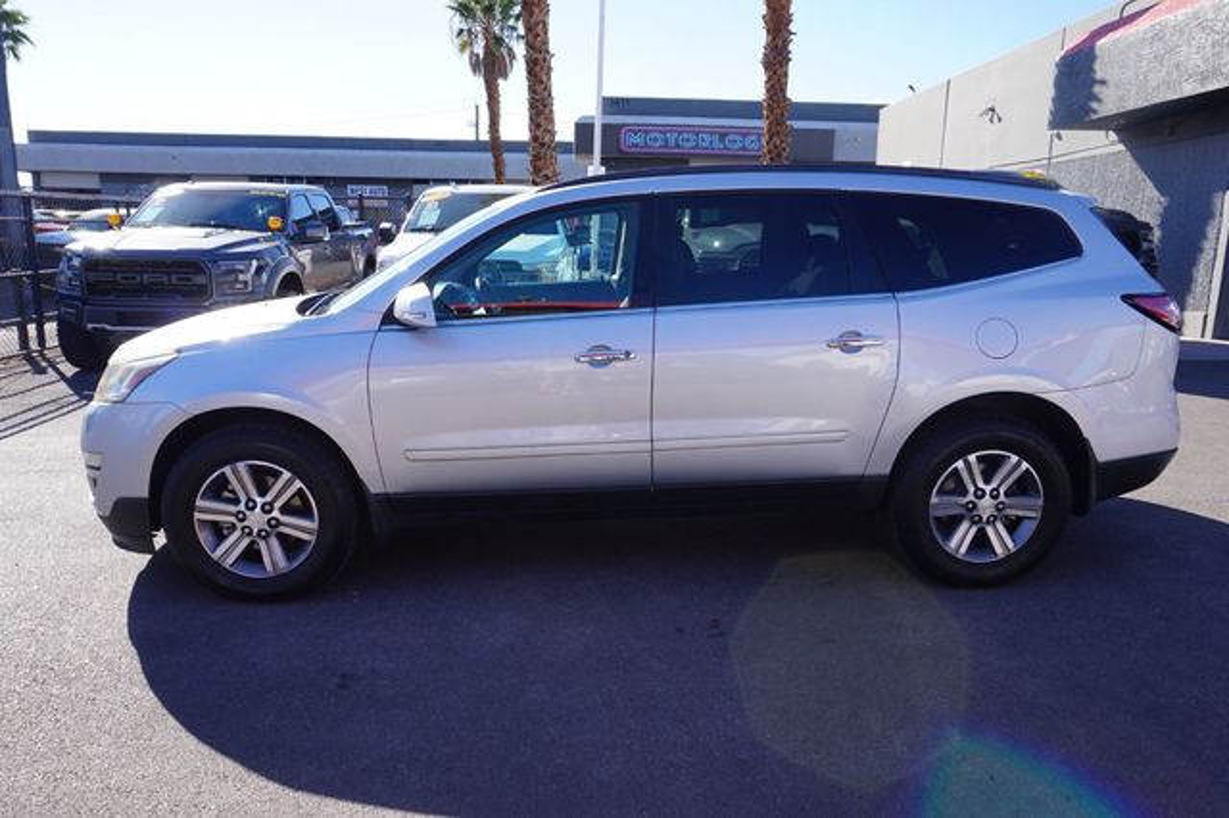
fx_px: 819
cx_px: 614
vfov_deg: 53.1
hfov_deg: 73.8
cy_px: 409
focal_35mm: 24
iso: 100
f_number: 9
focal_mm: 16
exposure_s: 1/80
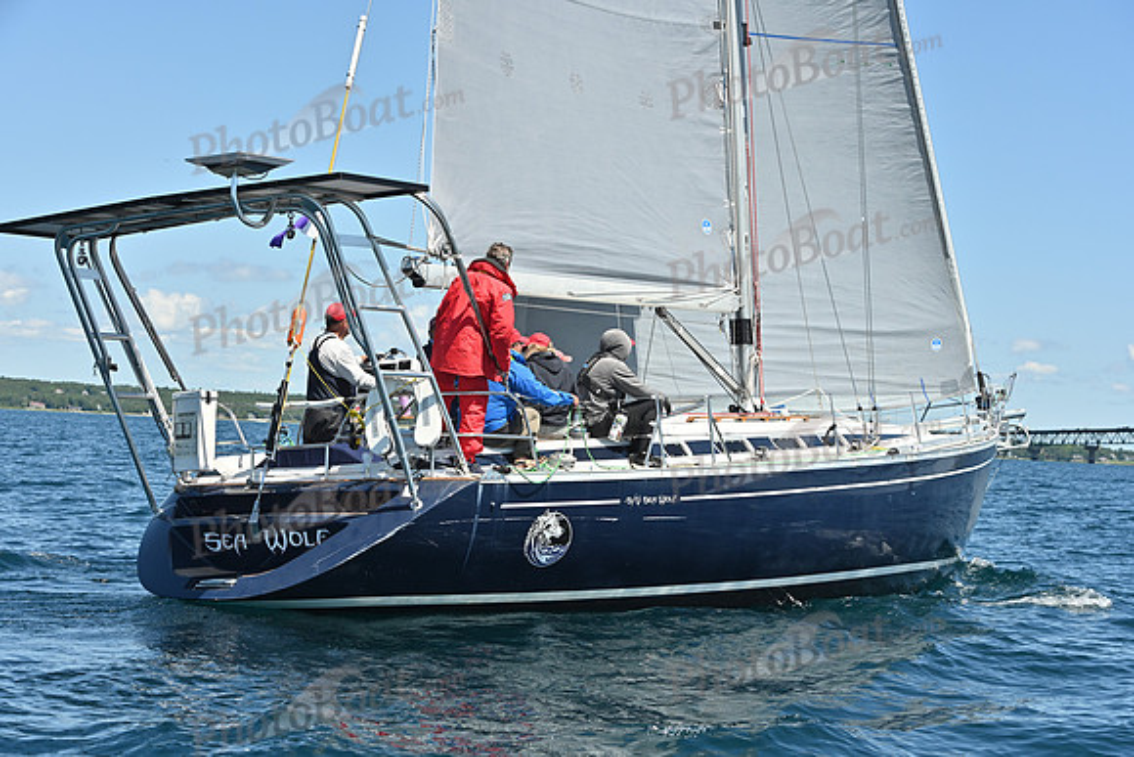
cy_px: 378
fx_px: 2205
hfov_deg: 28.8
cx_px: 567
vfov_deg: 19.5
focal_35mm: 70
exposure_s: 1/1000
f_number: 7.1
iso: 320
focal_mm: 70
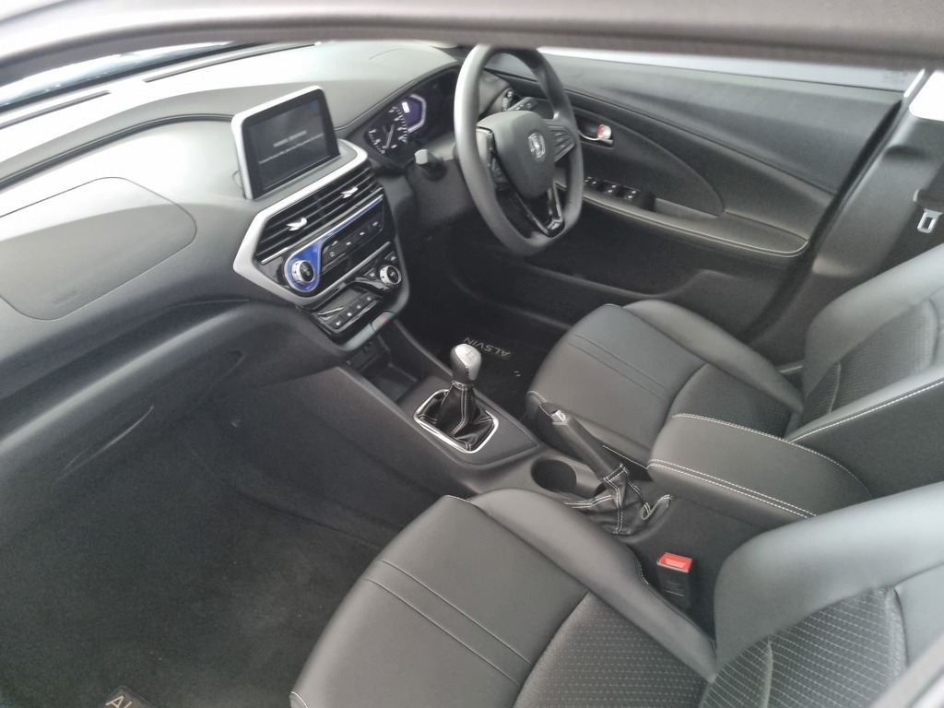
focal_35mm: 26
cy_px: 354
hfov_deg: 67.3
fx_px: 709
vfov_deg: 53.1
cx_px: 472
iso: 640
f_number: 1.8
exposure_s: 1/50
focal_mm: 5.4
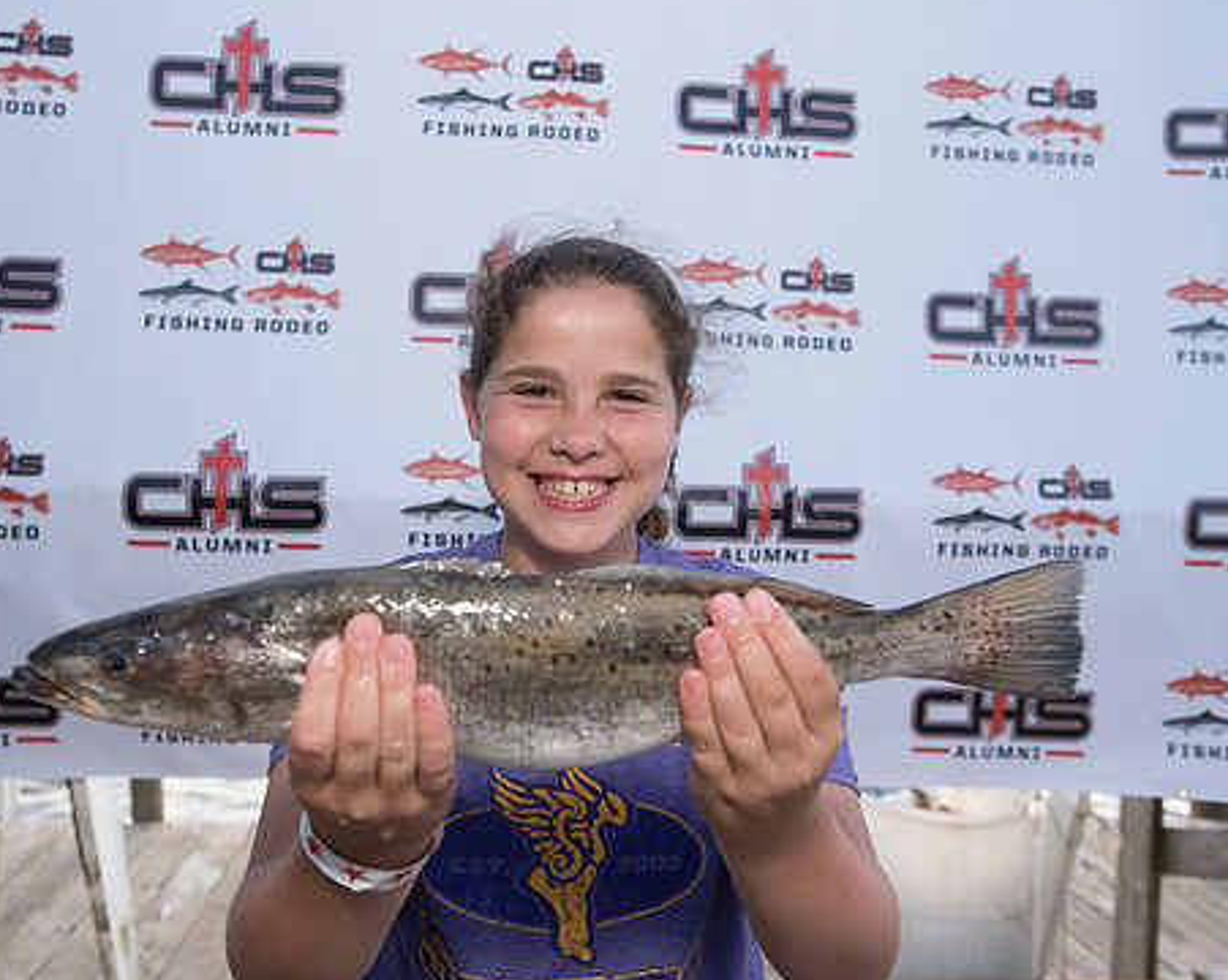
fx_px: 1053
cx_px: 558
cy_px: 467
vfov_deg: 49.9
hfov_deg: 60.4
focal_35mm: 29
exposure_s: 1/500
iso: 250
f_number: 4.5
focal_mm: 24
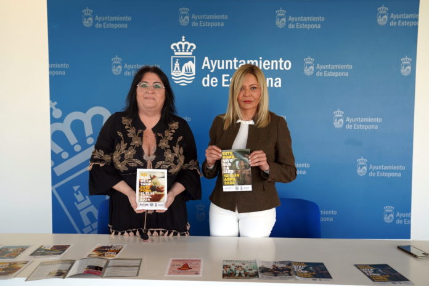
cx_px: 214
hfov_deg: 55.8
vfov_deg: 38.9
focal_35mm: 34
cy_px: 143
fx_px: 405
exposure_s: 1/160
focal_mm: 34
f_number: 4
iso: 200
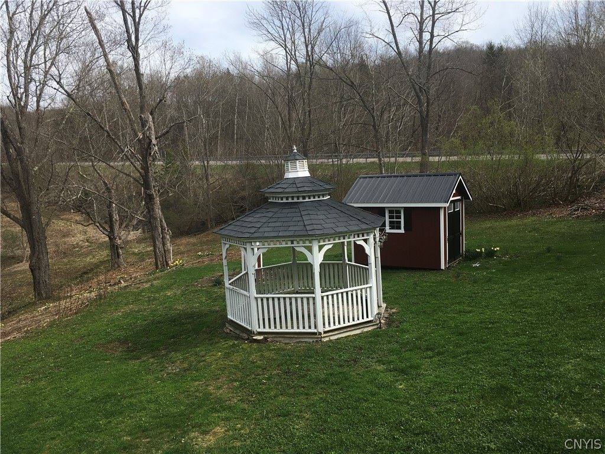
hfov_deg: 61.7
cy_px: 227
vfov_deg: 48.2
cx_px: 302
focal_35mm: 29
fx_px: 507
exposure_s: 1/1115
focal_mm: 4.15
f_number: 2.2
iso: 25
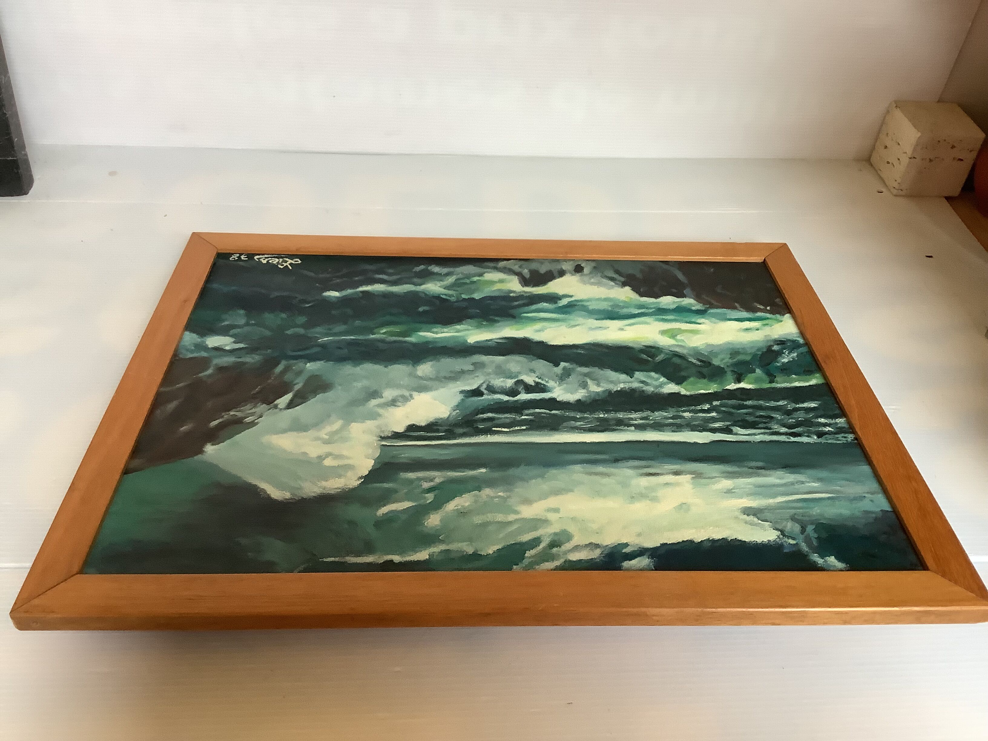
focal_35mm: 31
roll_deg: -1.9
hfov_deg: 58.4
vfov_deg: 45.4
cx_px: 494
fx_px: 885
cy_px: 370
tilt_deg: -39.9
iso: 200
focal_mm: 3.3
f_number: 2.4
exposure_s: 1/60
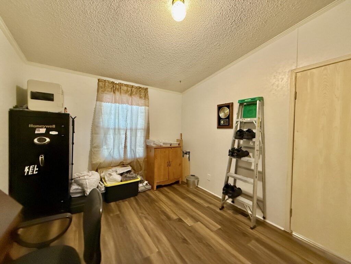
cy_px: 132
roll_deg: -2.1
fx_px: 142
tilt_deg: -0.5
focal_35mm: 14
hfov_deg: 102.1
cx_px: 176
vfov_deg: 85.7
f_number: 2.2
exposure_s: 1/60
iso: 640
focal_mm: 2.22
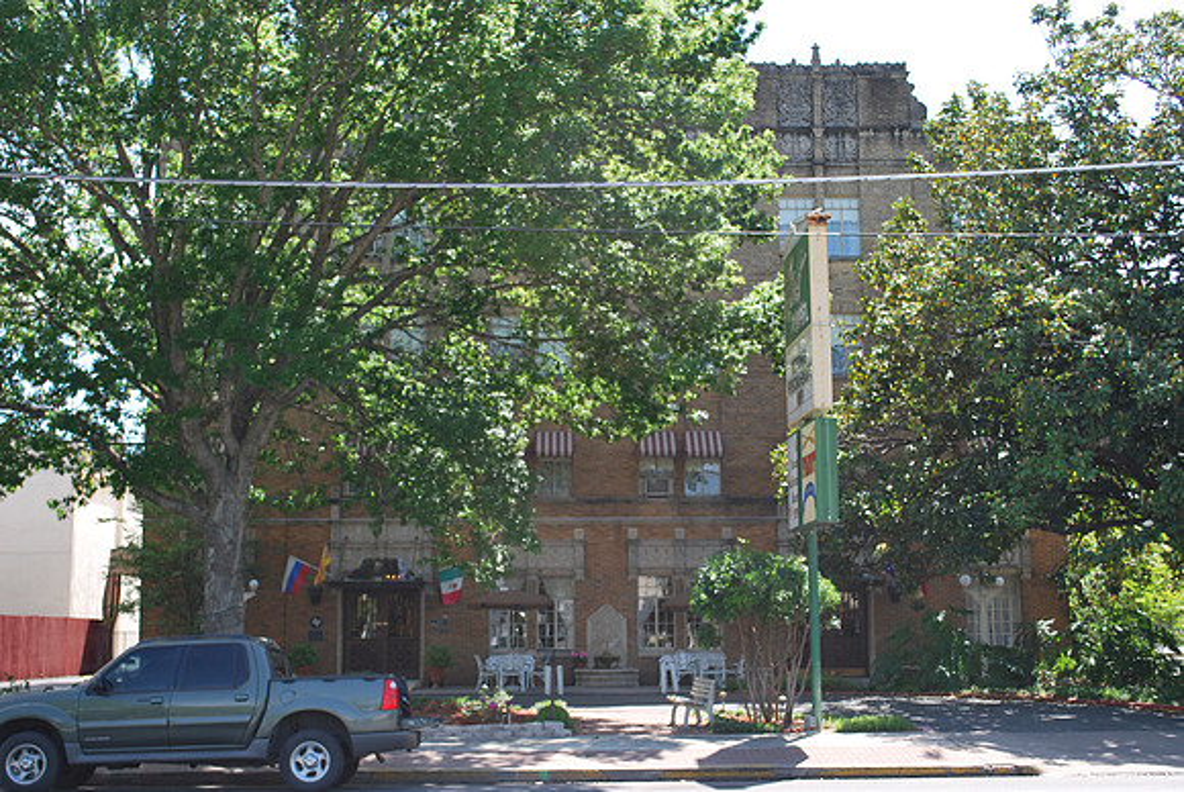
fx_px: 1580
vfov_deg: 28.1
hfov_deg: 41.1
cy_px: 396
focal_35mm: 48
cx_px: 592
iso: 100
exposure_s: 1/125
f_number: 5.6
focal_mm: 32
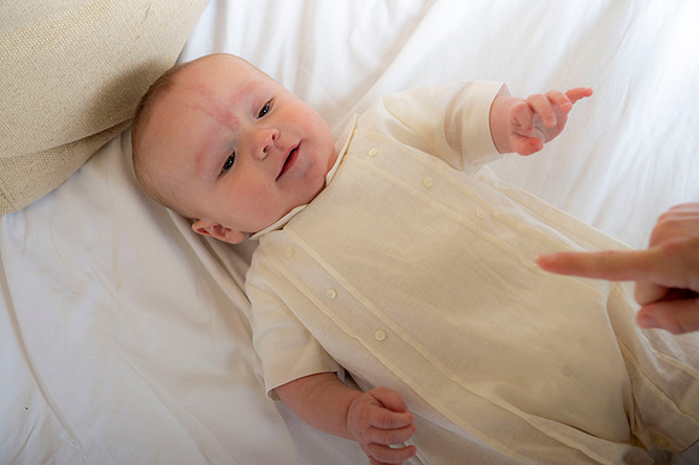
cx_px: 350
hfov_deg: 32.4
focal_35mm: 62
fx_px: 1203
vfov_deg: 21.9
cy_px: 232
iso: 250
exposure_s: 1/200
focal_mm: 62
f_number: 4.5
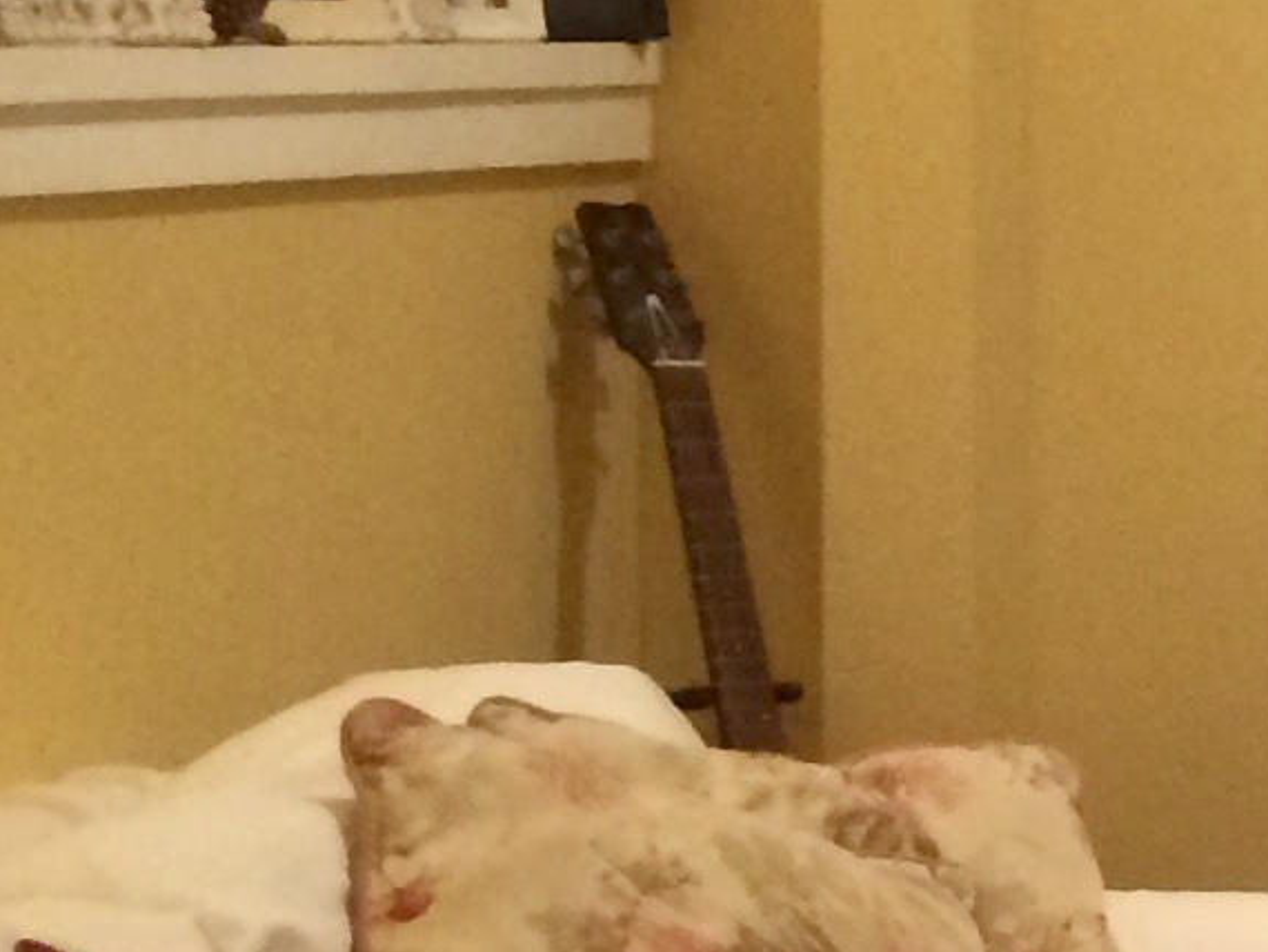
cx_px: 3593
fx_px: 6083
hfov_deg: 9.7
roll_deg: -0.3
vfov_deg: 8.9
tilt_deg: -3.5
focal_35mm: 166
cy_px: 425
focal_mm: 4.15
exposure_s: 1/24
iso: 250
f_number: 2.2
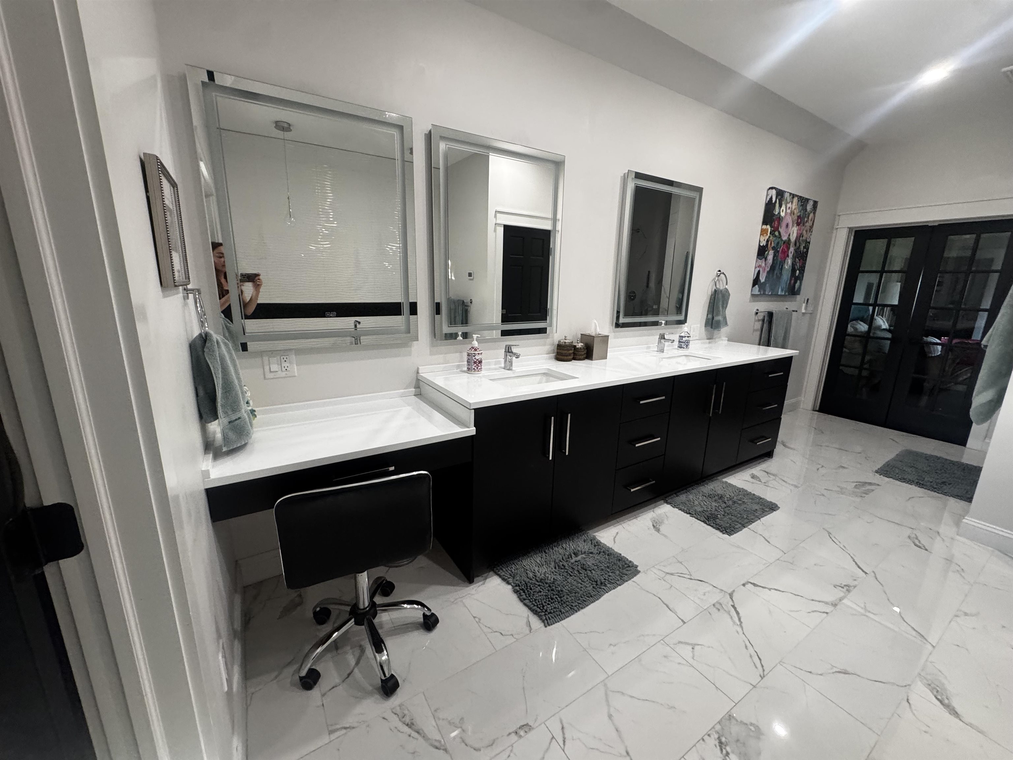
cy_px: 380
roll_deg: -1.5
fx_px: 410
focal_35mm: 14
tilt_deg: -13.0
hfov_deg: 102.1
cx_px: 506
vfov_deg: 85.7
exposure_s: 1/120
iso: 320
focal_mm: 2.22
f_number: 2.2
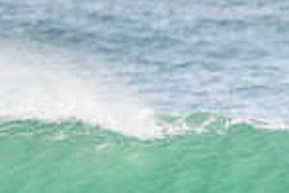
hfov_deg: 0.9
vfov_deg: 0.6
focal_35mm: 2401
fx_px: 19293
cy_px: 253
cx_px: -122
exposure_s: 1/2000
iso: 320
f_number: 5.6
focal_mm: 500
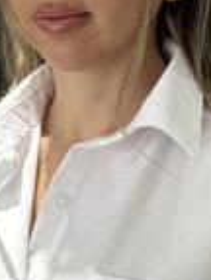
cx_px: 106
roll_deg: -0.5
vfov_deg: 10.6
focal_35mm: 174
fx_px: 1408
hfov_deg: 8.6
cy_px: 505
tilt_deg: -15.1
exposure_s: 1/106
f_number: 1.78
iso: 100
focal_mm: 6.76
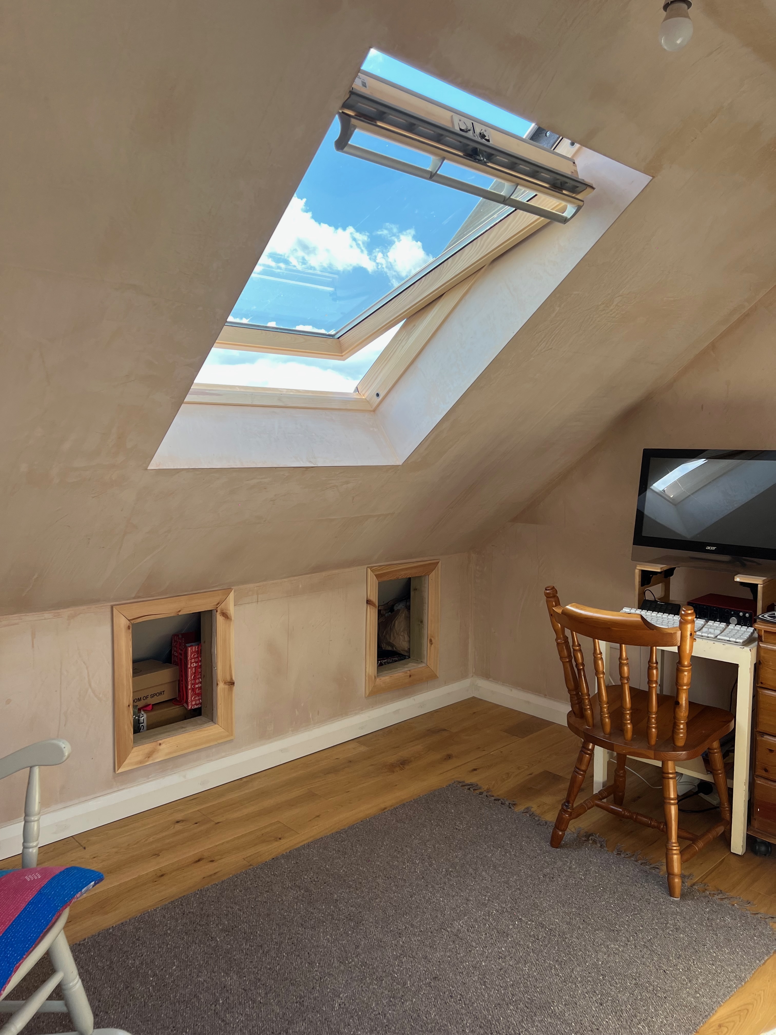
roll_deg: -0.2
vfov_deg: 67.3
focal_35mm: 26
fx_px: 777
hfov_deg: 53.1
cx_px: 388
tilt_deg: -6.1
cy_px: 518
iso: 50
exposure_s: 1/405
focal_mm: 5.7
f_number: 1.5
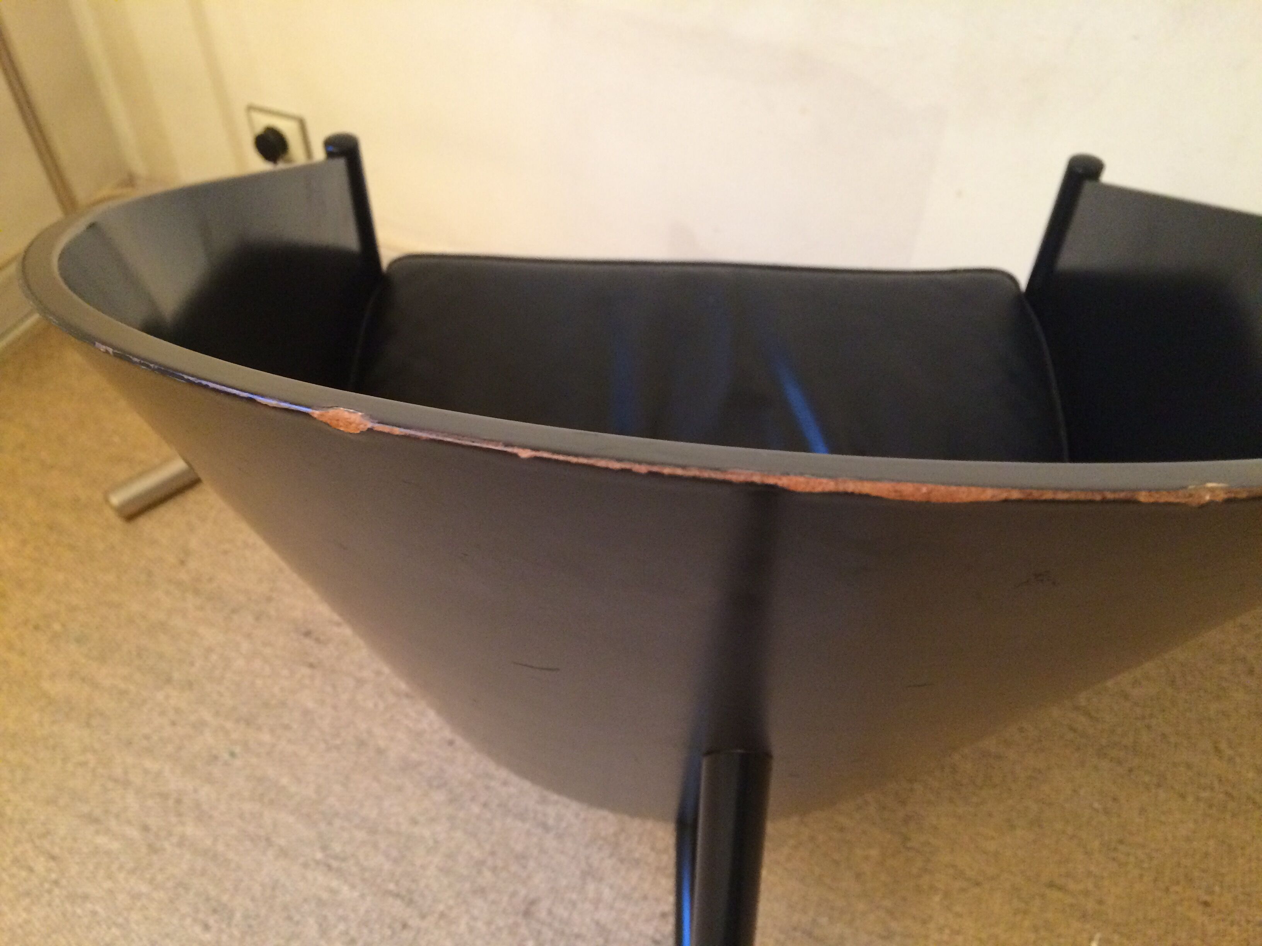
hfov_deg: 61.7
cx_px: 631
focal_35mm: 29
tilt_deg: -47.1
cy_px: 473
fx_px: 1057
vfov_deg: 48.2
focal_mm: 4.15
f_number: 2.2
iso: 320
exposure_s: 1/25
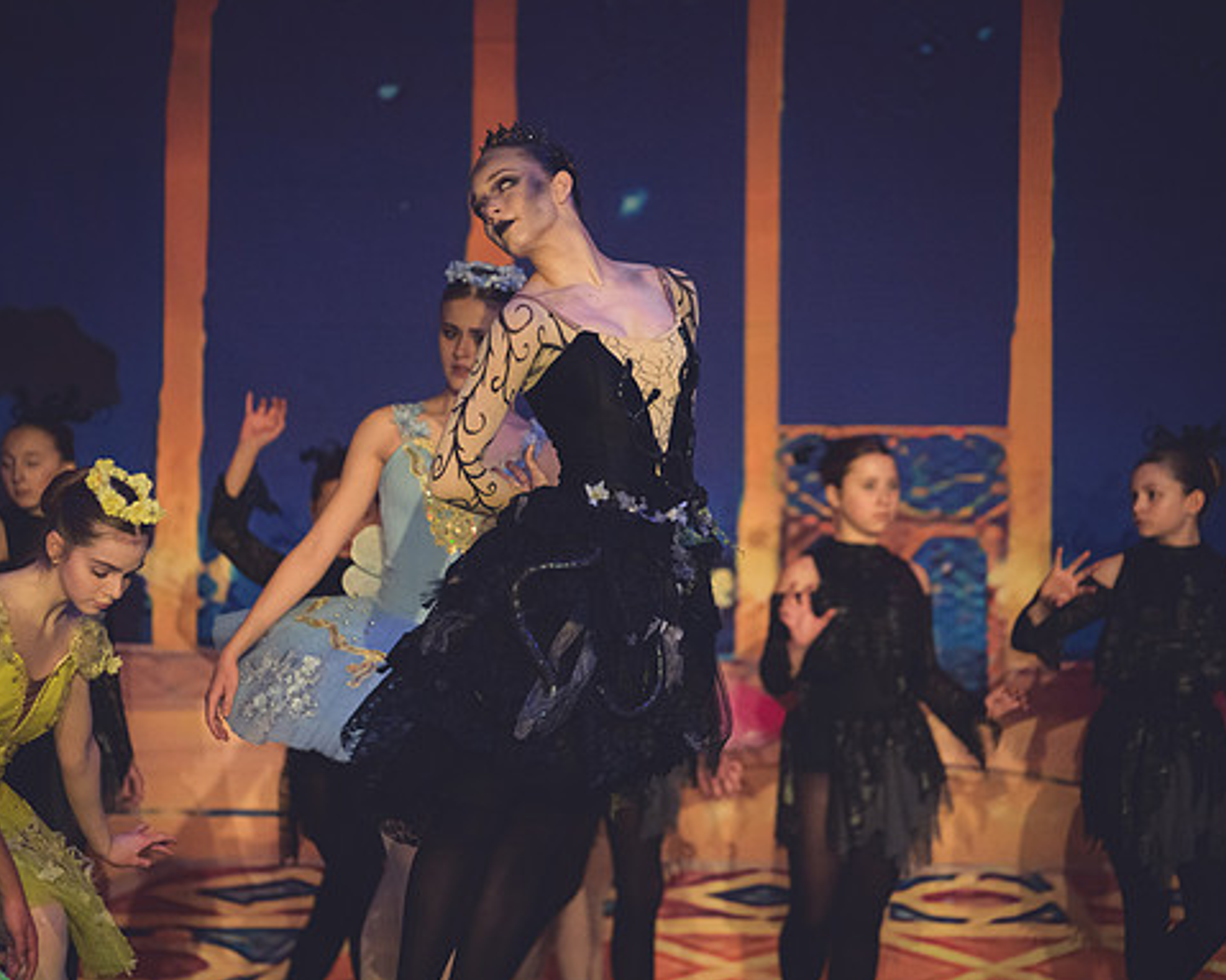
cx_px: 489
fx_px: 6603
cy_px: 490
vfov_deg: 8.5
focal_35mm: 182
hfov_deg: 10.6
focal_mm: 160
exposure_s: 1/320
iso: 4500
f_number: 2.8
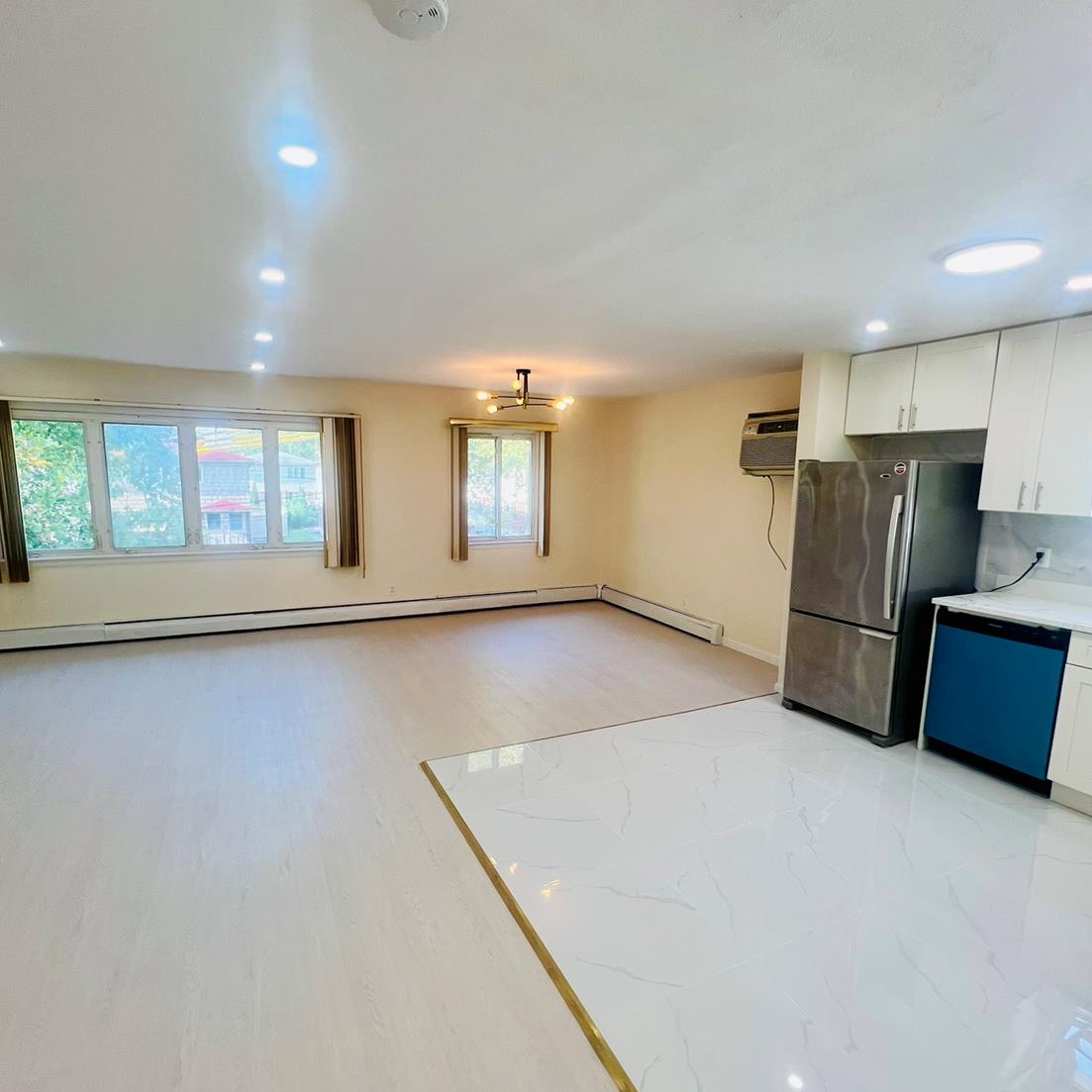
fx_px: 571
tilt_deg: -8.6
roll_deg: -0.7
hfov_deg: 87.4
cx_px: 539
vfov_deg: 87.4
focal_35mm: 16
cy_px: 570
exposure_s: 1/120
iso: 64
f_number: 1.8
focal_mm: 1.57
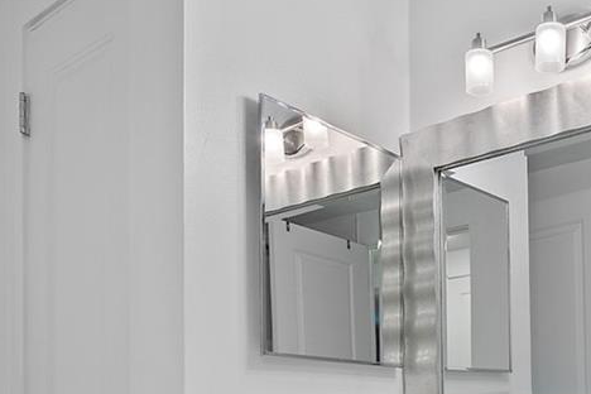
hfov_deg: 44.3
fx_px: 673
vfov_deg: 29.9
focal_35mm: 41
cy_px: 412
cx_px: 499
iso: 400
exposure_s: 1/15
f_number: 8
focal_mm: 12
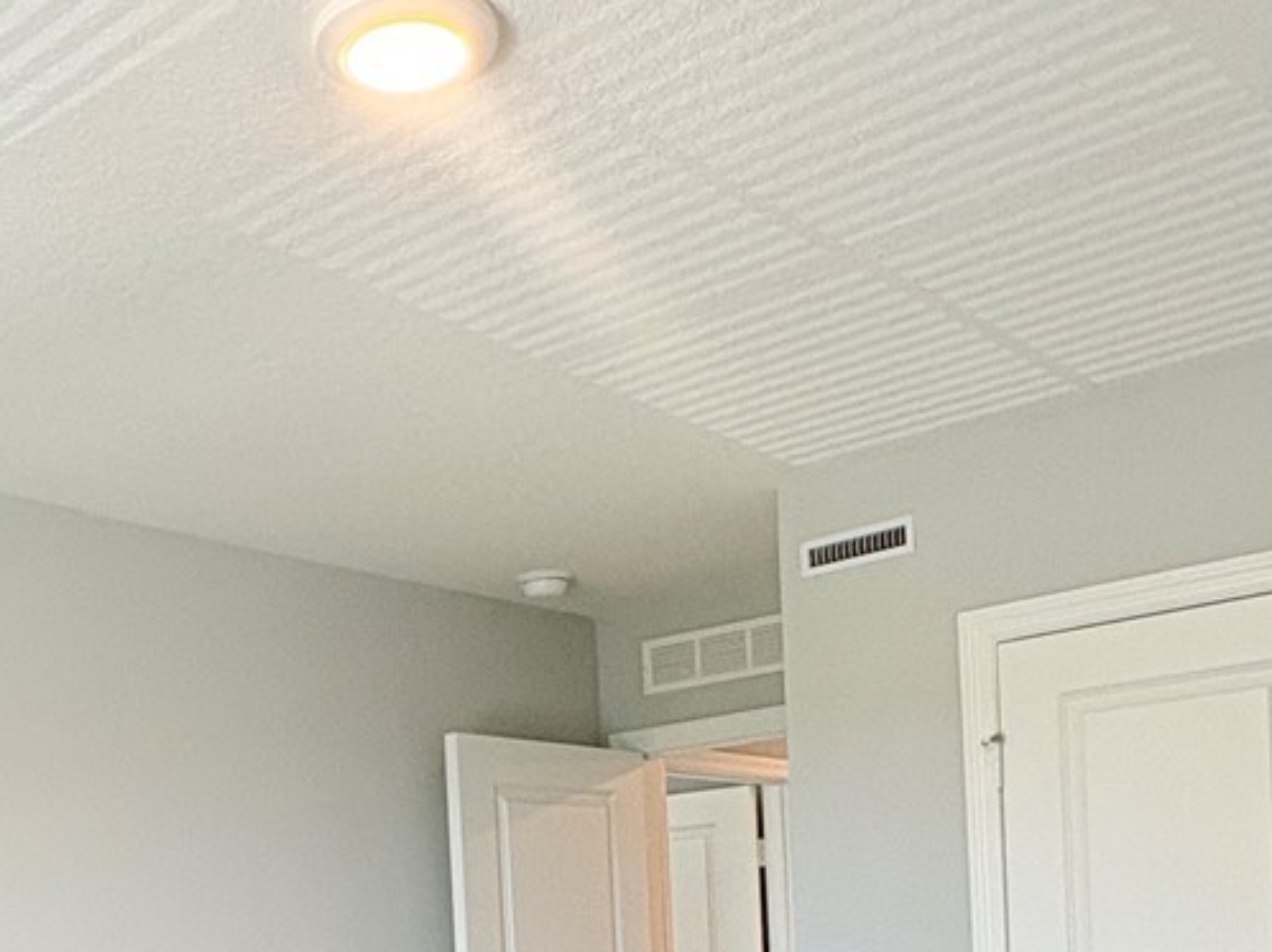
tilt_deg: -2.0
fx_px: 1653
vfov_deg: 29.0
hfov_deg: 41.5
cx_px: 421
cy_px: 1052
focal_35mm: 45
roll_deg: +3.4
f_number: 2.2
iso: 160
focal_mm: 2.22
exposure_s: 1/120
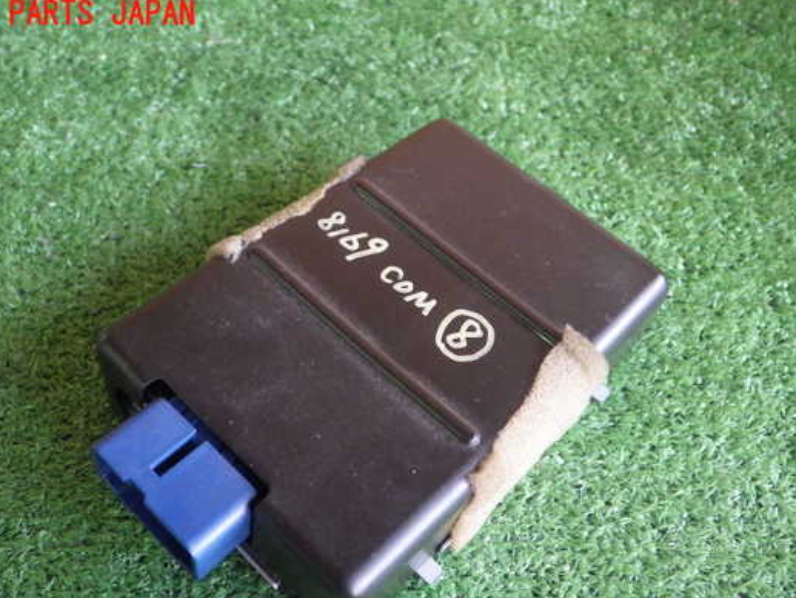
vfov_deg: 39.6
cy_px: 342
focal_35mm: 36
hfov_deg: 51.3
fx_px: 828
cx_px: 377
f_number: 2.3
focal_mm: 5.5
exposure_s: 1/45
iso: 640
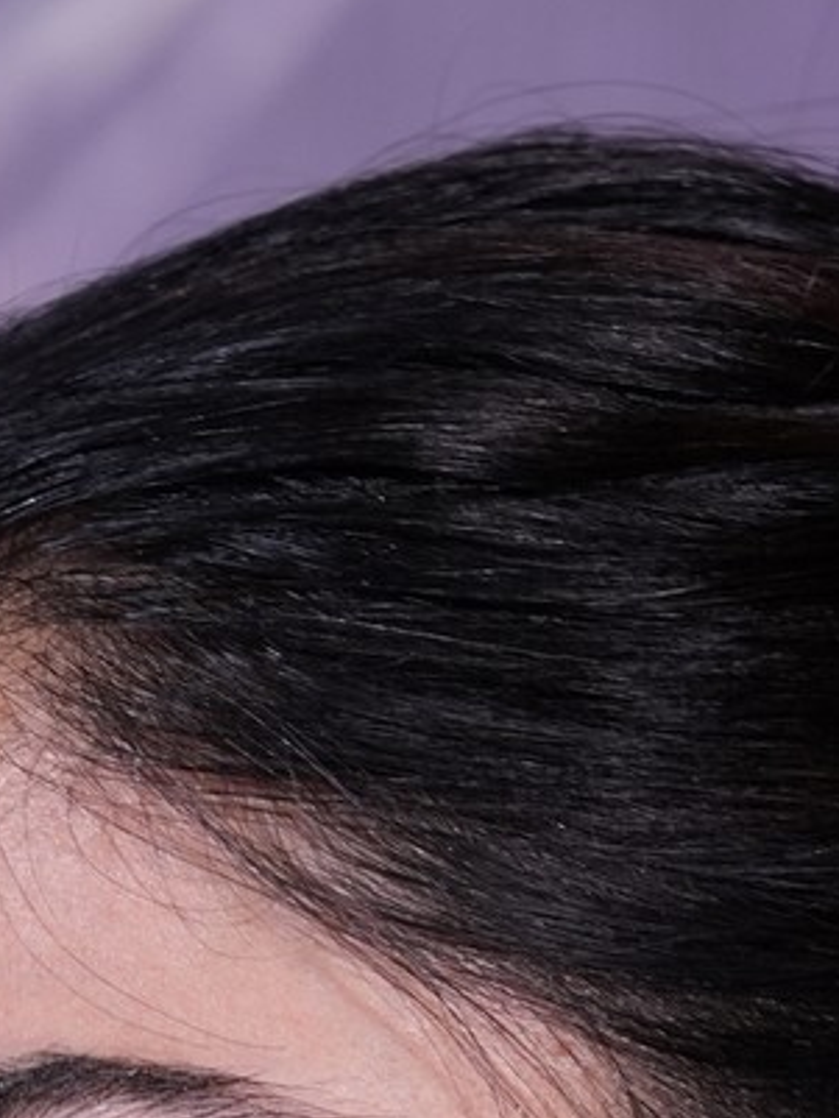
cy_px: 1915
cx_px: 655
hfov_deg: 1.3
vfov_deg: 1.7
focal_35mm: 1144
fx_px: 36950
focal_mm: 187
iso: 250
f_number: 3.2
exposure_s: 1/60
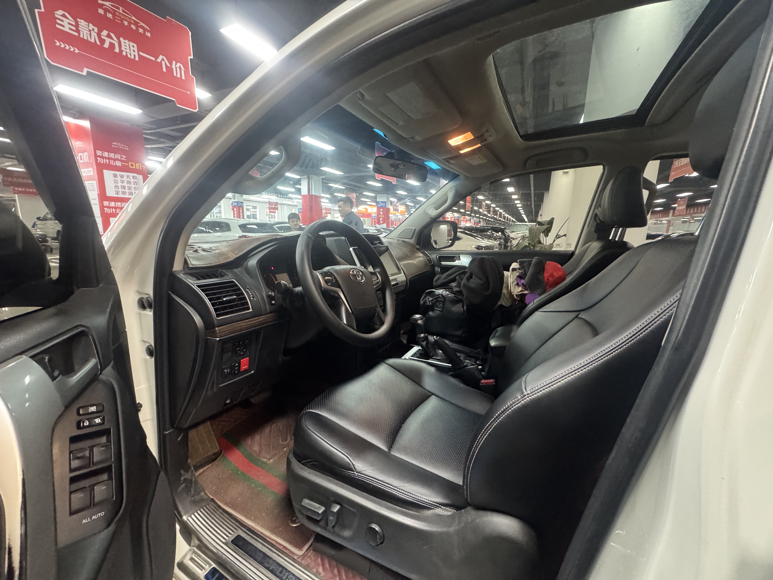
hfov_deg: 102.1
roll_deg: -1.3
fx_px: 313
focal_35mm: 14
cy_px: 290
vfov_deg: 85.7
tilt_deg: -12.1
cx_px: 386
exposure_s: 1/60
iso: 800
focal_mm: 2.22
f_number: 2.2
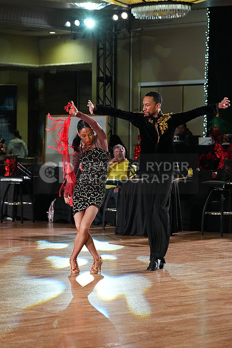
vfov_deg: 16.6
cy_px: 174
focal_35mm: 123
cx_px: 116
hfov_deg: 11.2
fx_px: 1188
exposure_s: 1/400
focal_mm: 123
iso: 8000
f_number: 6.3
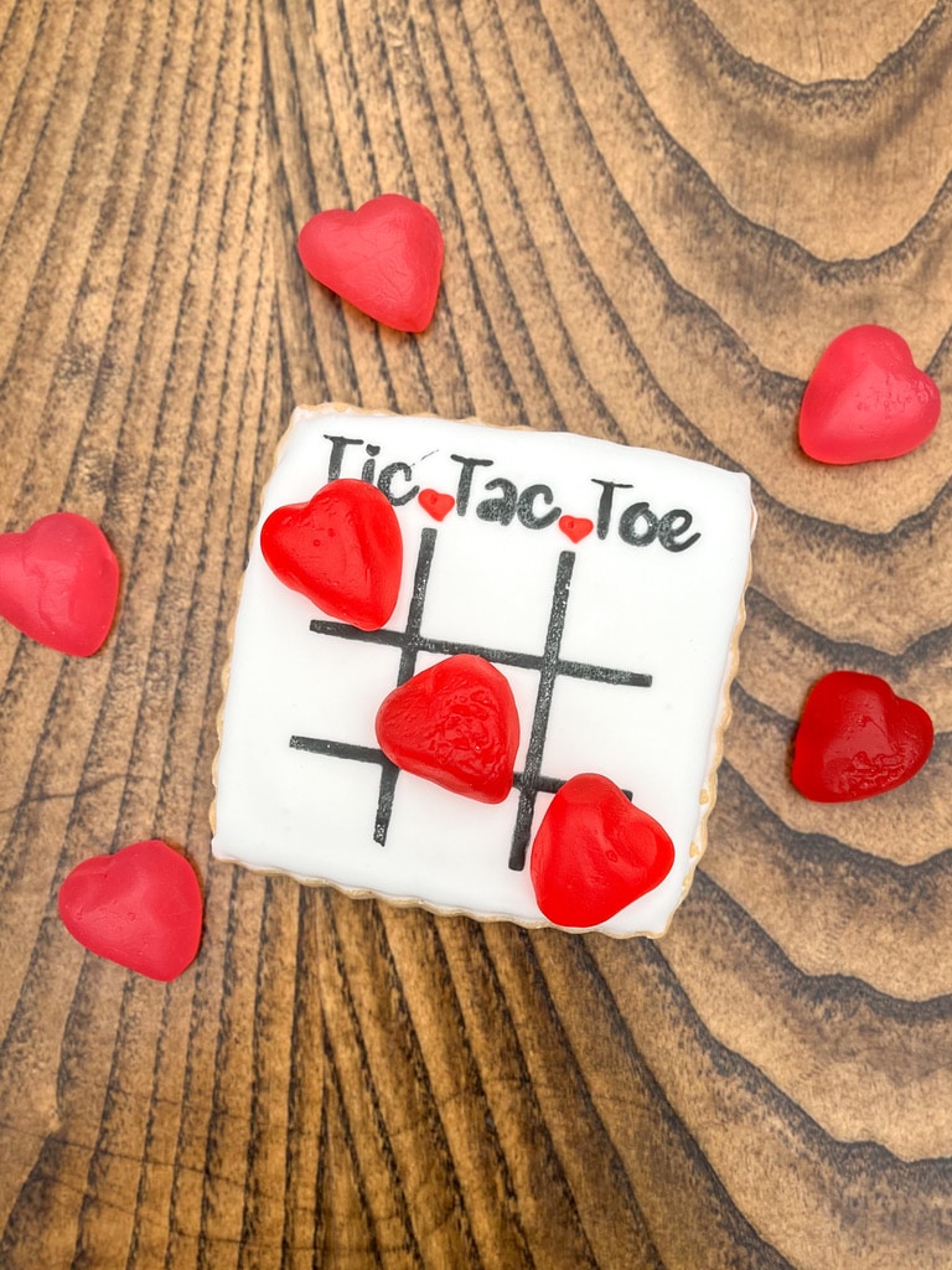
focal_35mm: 26
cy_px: 635
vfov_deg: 67.3
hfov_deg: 53.1
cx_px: 476
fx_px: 953
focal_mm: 5.1
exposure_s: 1/160
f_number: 1.6
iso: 40
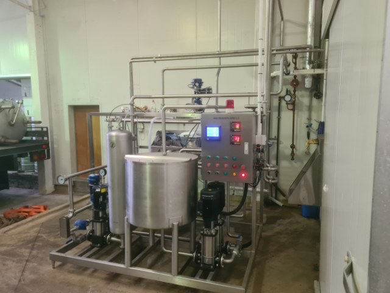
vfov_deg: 53.1
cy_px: 146
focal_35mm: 26
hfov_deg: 67.3
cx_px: 195
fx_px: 293
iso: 500
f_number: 1.8
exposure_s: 1/50
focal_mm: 5.4
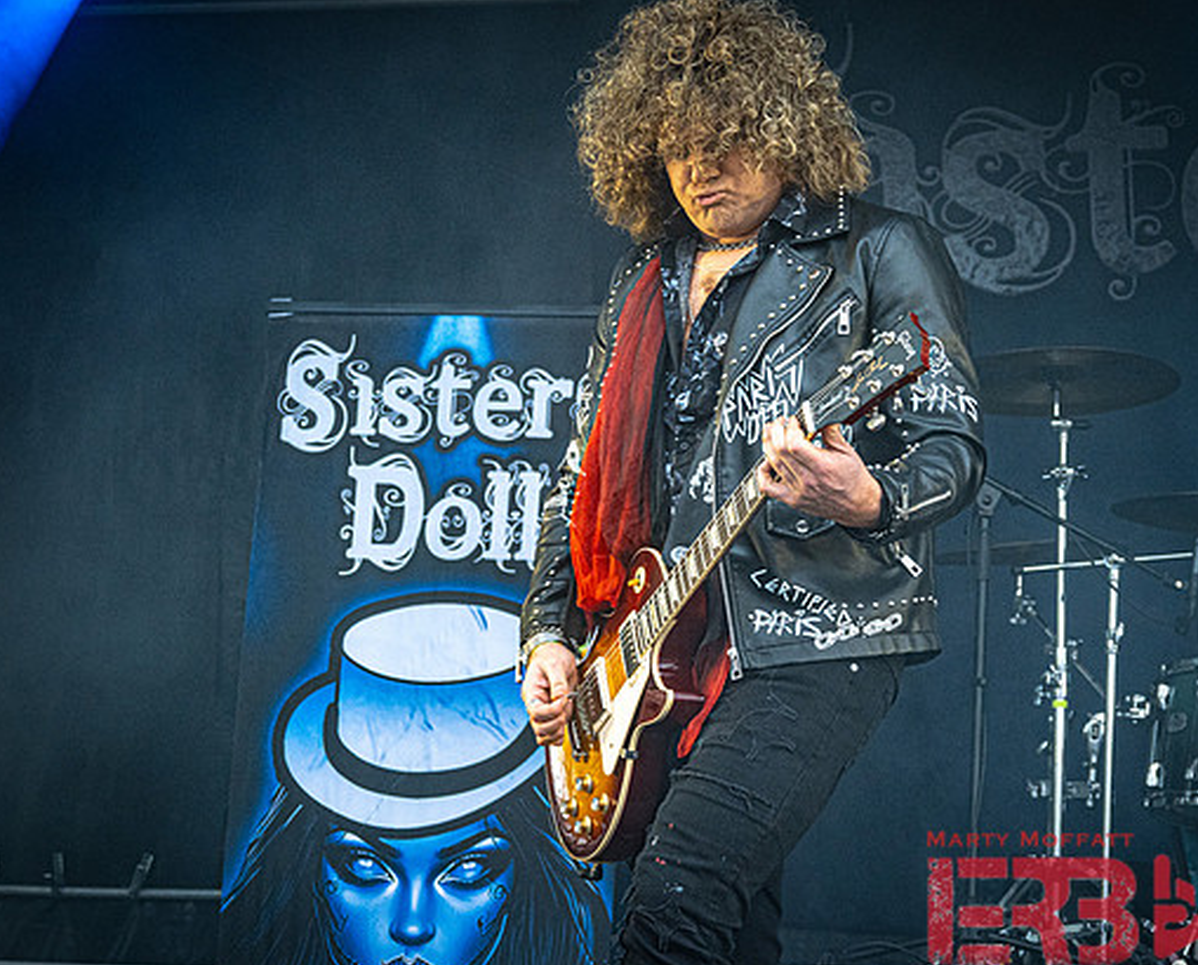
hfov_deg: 20.3
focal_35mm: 94
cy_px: 525
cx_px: 596
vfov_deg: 16.4
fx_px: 3342
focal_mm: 41
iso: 800
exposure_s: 1/320
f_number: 4.5
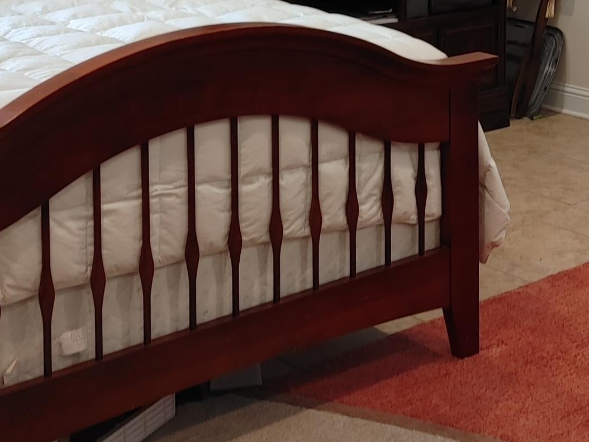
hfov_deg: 26.1
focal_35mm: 74
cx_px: 411
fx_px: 1259
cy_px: -112
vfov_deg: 18.7
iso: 150
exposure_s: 1/30
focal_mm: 5.58
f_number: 1.8
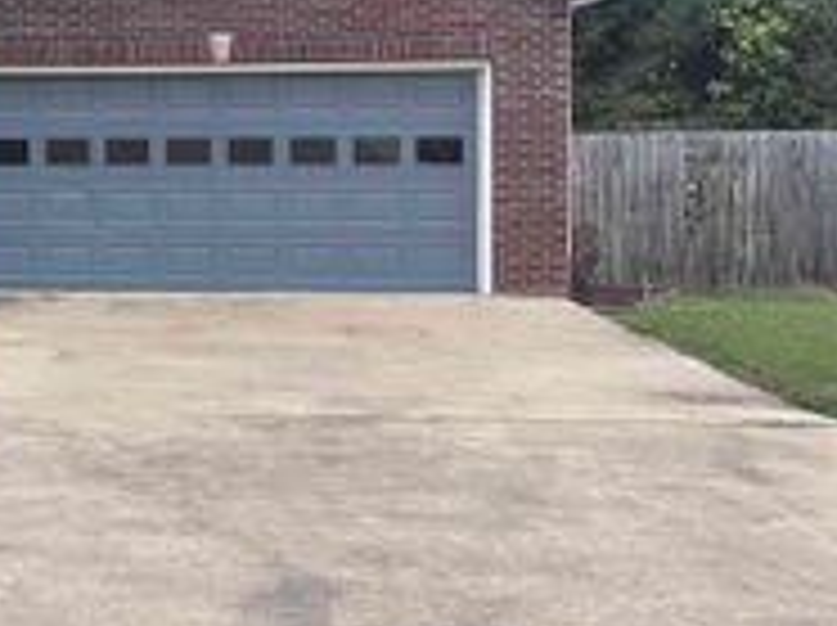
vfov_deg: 20.6
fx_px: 1690
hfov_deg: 25.8
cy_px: 83
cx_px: -76
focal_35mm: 70
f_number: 1.5
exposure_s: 1/1468
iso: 50
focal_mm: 5.7
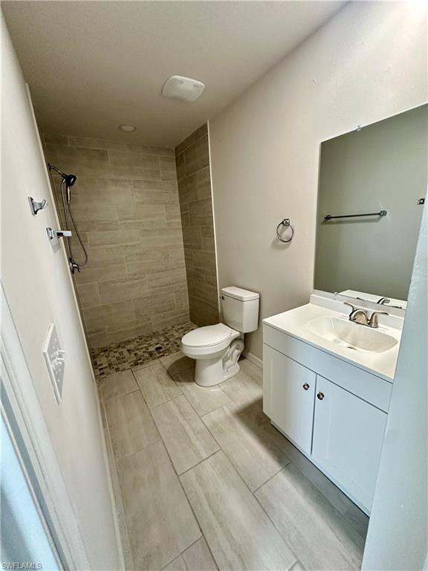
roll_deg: +2.9
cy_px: 286
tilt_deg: -13.0
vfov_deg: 102.1
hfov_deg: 85.7
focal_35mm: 14
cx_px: 214
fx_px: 231
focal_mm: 2.22
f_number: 2.2
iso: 200
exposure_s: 1/60
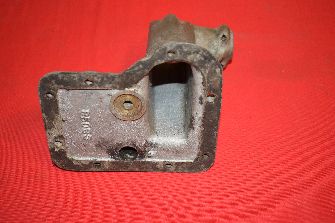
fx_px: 447
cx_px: 168
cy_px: 112
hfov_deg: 41.1
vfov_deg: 28.1
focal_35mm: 48
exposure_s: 1/100
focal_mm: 32
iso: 640
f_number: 5
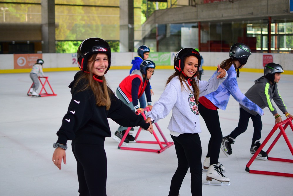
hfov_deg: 37.2
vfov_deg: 25.3
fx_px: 435
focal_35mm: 54
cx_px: 145
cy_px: 99
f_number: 1.8
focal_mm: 35
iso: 560
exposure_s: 1/1000
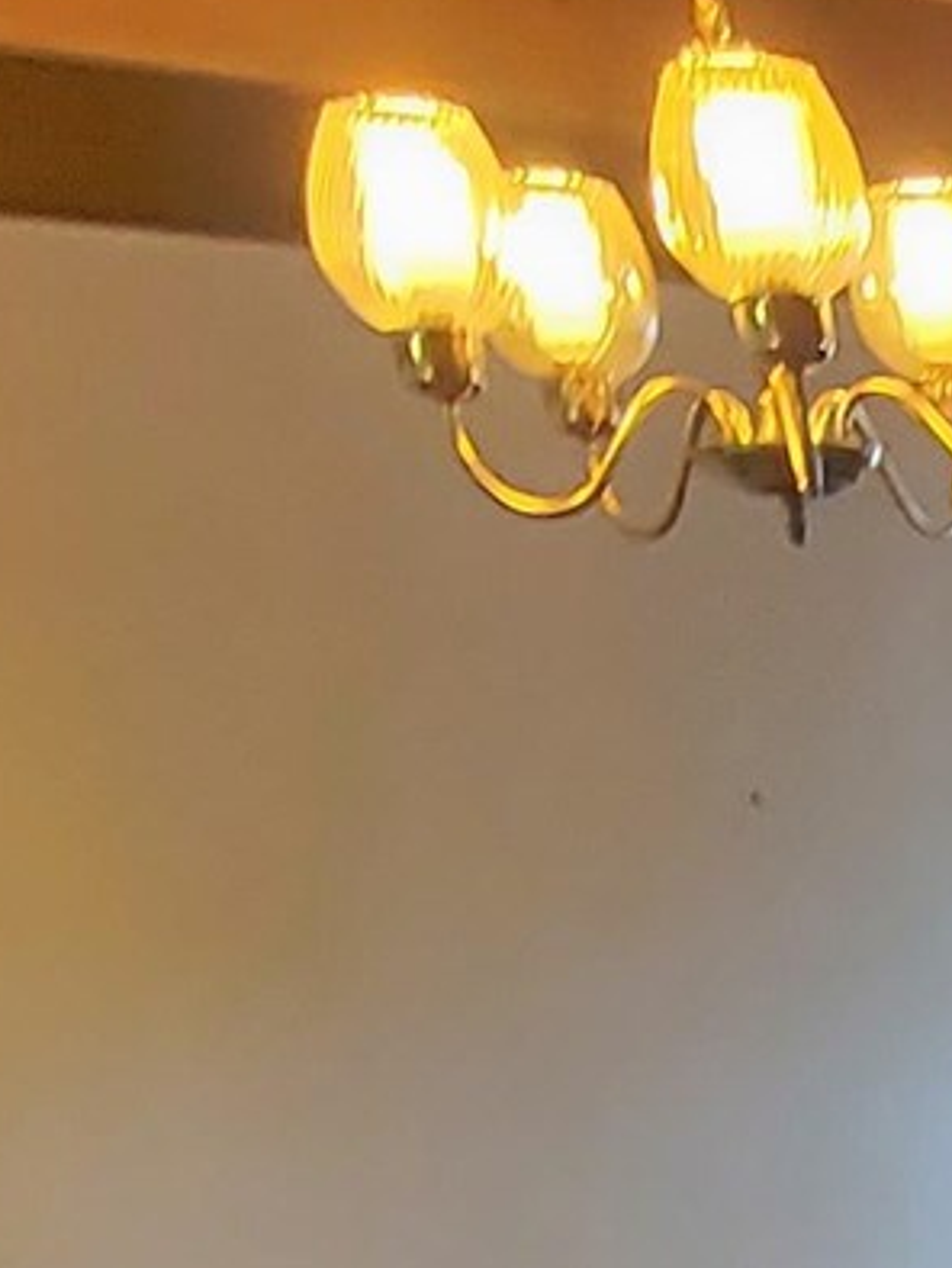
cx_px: 1907
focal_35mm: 76
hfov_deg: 15.5
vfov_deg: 19.4
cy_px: 2269
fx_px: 2784
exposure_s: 1/30
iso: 320
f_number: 2.2
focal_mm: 2.2
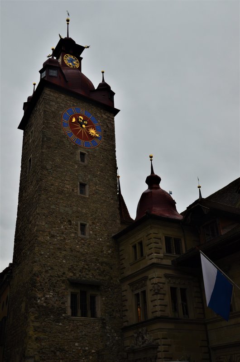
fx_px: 392
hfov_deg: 34.1
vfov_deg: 49.6
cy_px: 181
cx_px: 120
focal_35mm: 39
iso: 320
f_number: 8
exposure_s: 1/80
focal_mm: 26
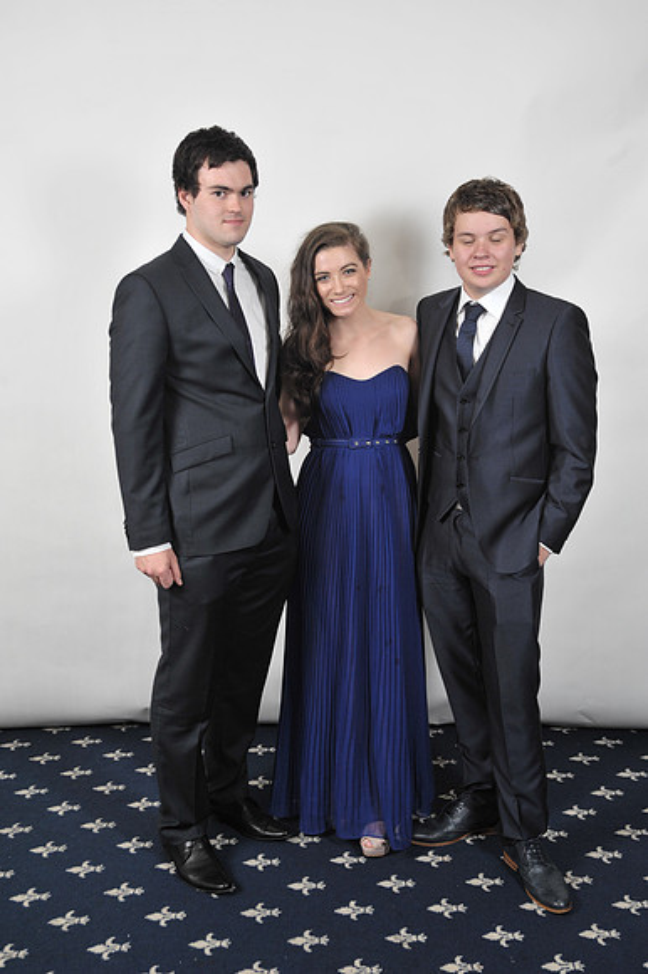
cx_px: 324
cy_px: 487
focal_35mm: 42
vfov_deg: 46.4
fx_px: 1135
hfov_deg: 31.9
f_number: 7.1
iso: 1000
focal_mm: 42
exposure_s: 1/160
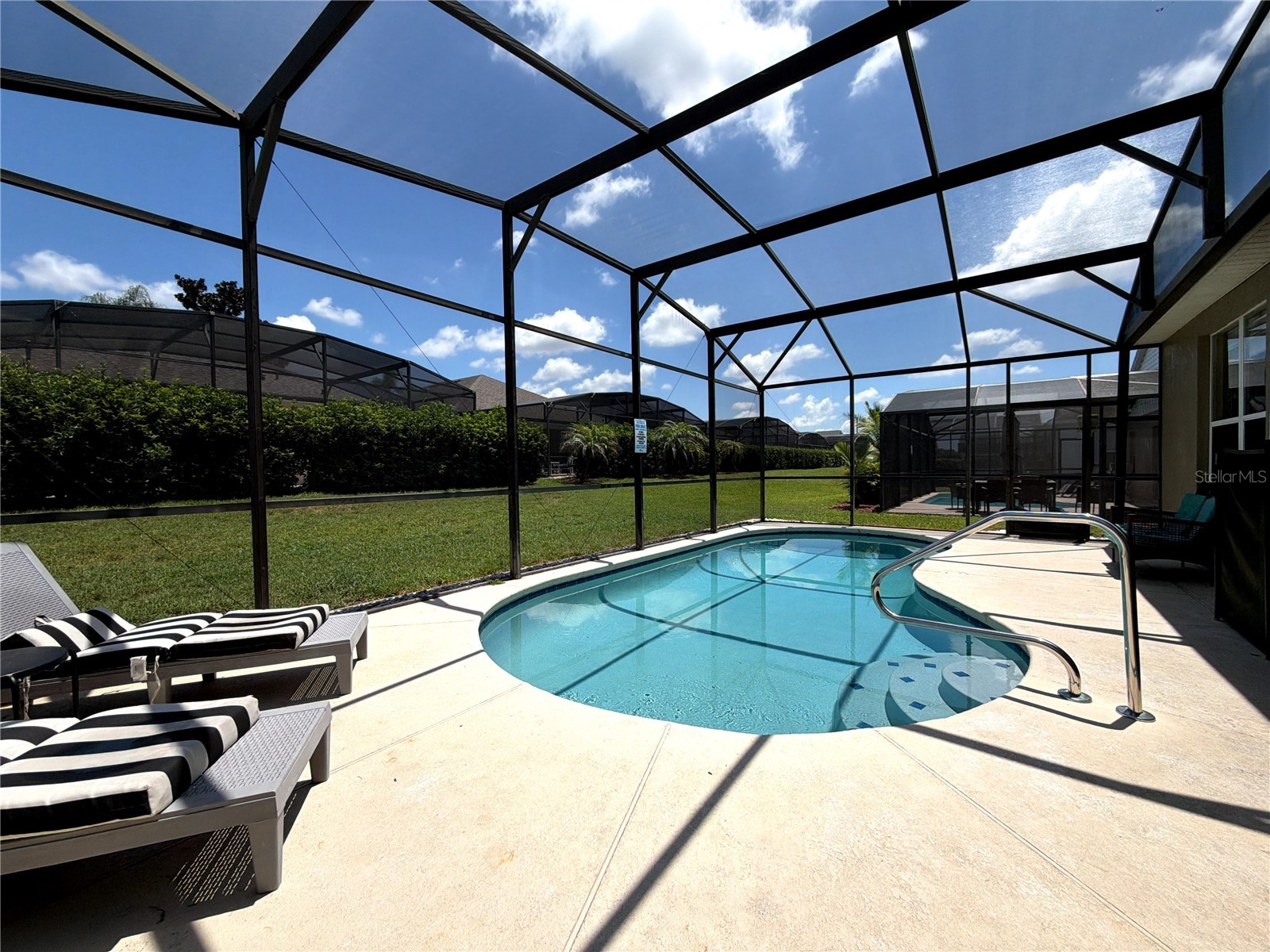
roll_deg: +0.1
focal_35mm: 14
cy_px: 476
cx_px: 635
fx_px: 514
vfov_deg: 85.7
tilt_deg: -1.8
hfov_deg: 102.1
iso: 20
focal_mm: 2.22
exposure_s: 1/1017
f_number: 2.2
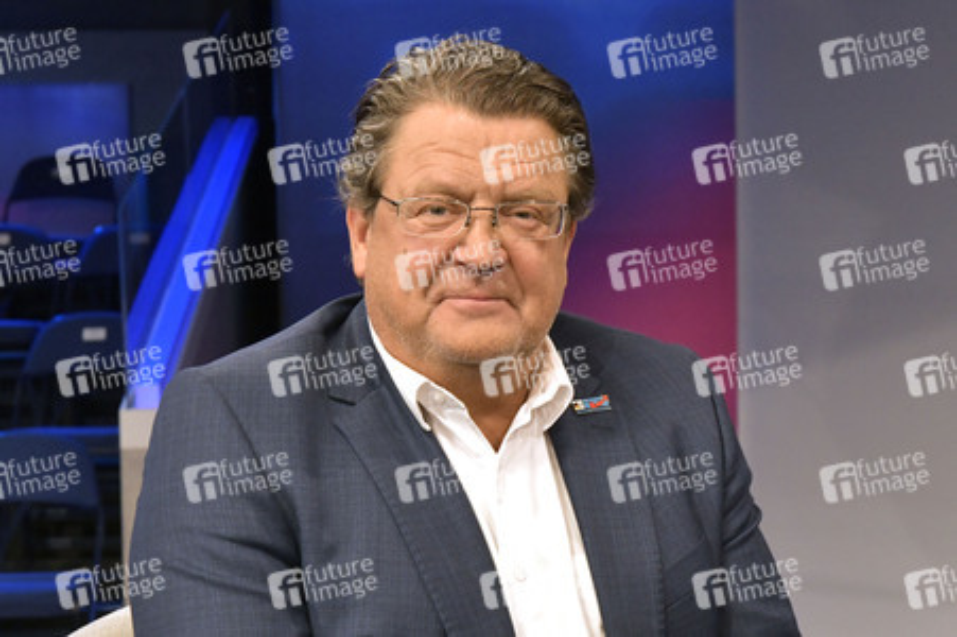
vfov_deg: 29.8
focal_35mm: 45
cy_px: 318
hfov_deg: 43.6
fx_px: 1195
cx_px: 478
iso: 2500
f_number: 6.3
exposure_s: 1/200
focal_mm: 45
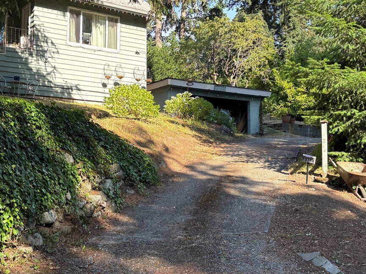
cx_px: 142
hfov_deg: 39.5
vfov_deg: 30.2
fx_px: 507
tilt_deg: +8.0
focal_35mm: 48
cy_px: 116
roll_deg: -0.1
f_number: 1.6
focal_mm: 5.96
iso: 50
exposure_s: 1/378
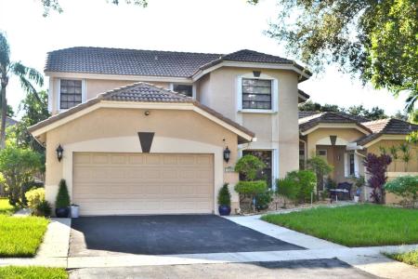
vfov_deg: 30.8
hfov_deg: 45.0
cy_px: 140
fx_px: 505
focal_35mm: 44
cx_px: 209
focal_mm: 29
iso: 100
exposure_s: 1/200
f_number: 7.1
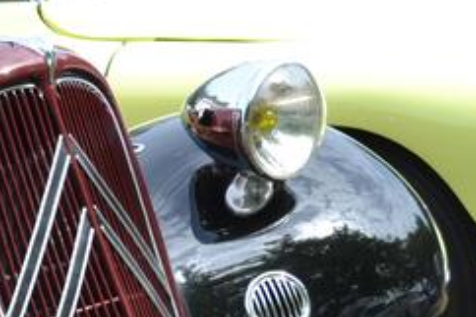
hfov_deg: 10.7
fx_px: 2352
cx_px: -413
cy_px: 253
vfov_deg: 7.7
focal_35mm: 178
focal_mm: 28
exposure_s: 1/160
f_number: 6.3
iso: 100
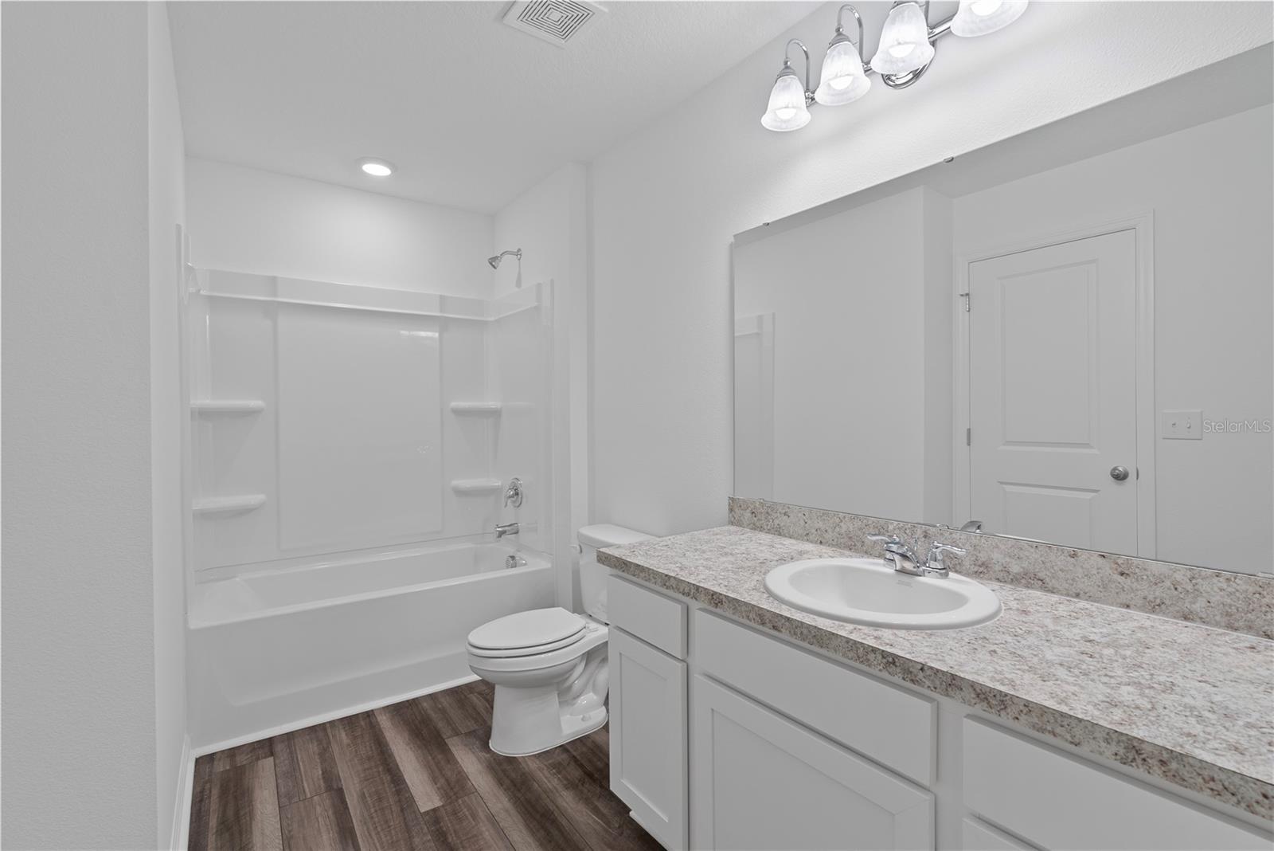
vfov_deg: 73.8
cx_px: 637
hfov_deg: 96.7
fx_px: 566
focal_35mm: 16
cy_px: 426
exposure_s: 1/3
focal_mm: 16
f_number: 8
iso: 400
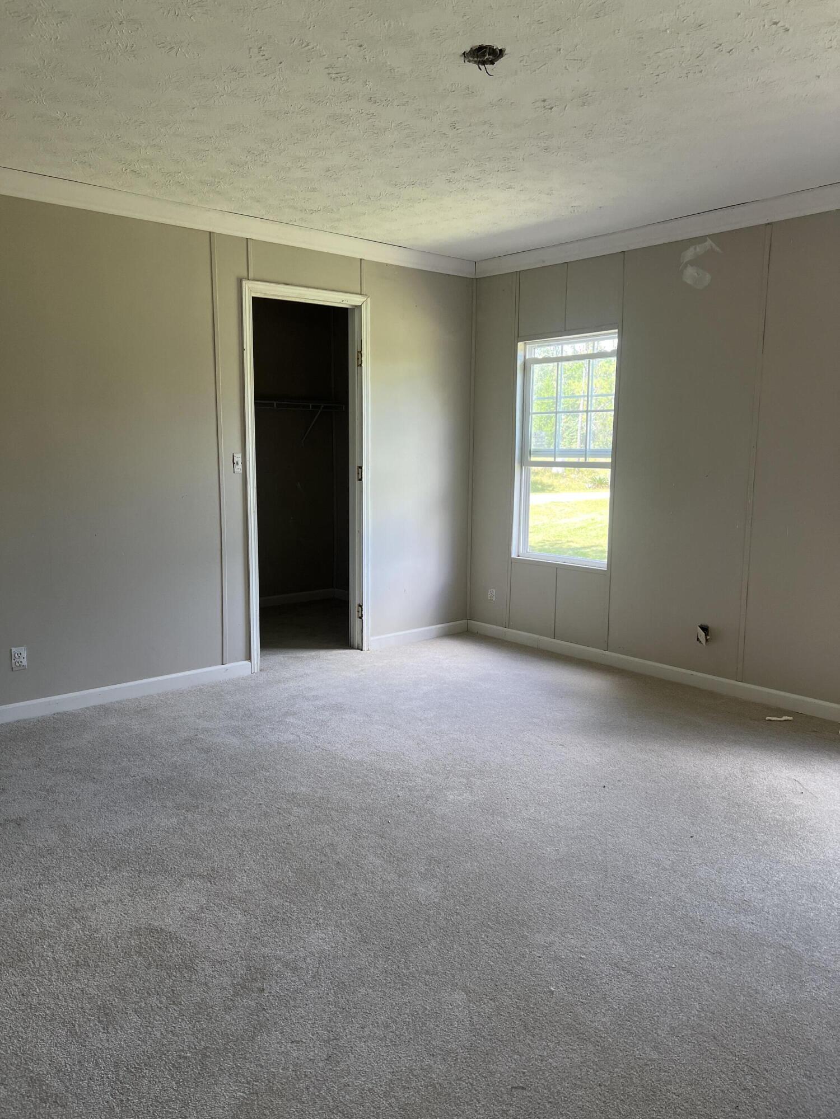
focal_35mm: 26
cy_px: 560
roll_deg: -0.5
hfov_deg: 53.1
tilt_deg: -8.2
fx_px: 841
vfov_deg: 67.3
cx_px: 420
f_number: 1.5
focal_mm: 5.7
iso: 64
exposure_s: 1/121
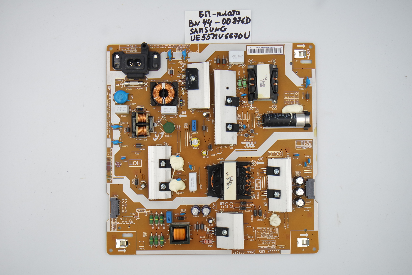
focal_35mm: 43
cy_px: 138
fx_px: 492
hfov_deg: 45.4
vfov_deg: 31.2
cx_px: 206
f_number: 5.6
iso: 160
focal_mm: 16
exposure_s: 1/125
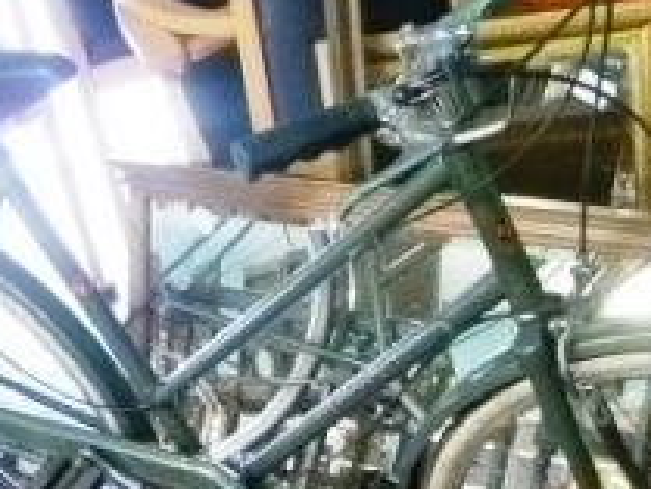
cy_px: 318
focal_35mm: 60
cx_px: 374
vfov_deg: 24.3
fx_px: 1129
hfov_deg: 32.1
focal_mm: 5
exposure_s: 1/15
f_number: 2.8
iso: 800
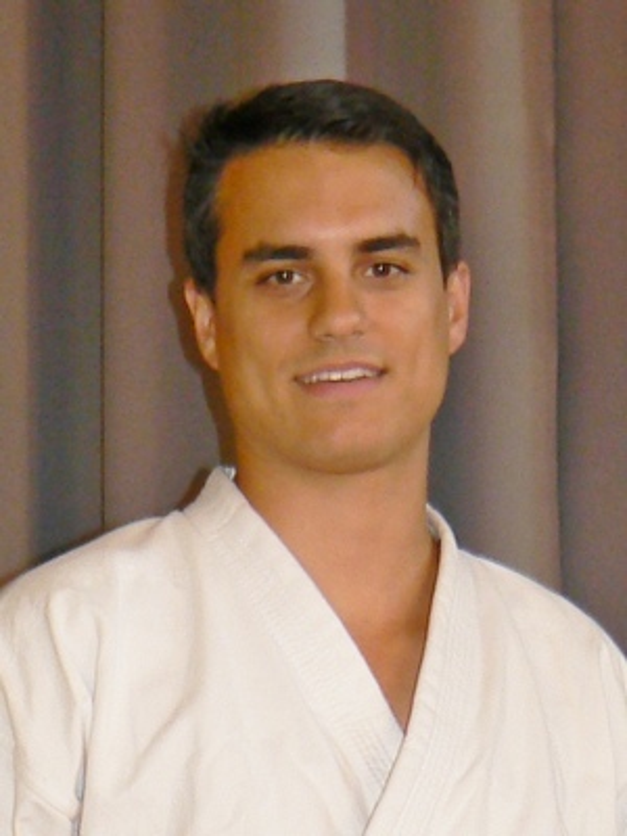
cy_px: 418
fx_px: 869
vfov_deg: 51.4
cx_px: 314
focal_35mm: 36
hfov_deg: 39.7
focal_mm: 6
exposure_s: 1/30
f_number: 2.8
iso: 100
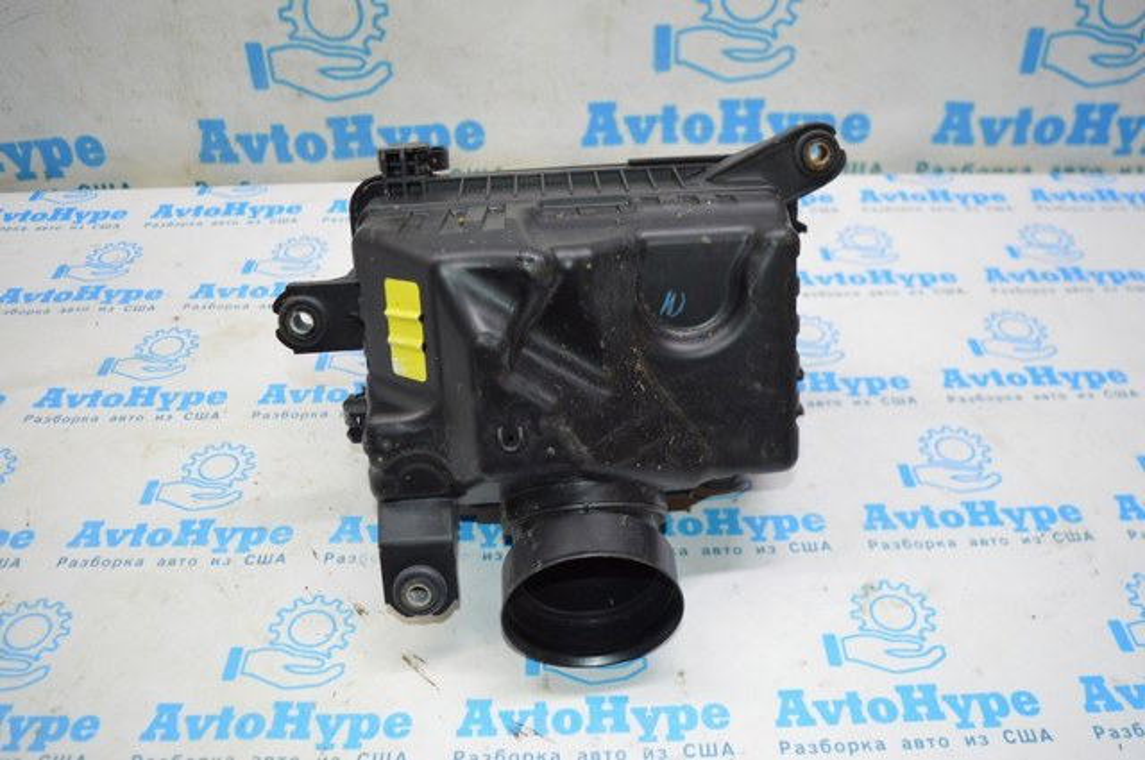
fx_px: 1048
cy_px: 380
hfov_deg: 57.3
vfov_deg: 39.9
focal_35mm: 33
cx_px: 572
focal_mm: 22
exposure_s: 1/60
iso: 400
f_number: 4
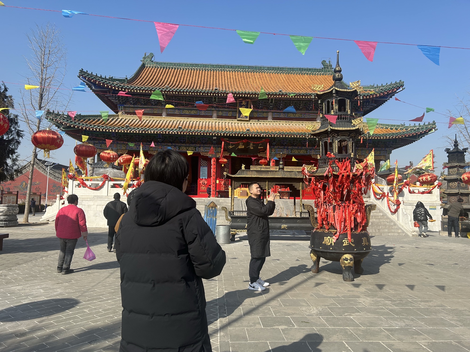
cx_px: 235
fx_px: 353
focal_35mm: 26
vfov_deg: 53.1
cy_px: 176
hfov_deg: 67.3
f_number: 1.5
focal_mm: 5.7
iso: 50
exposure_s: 1/3571
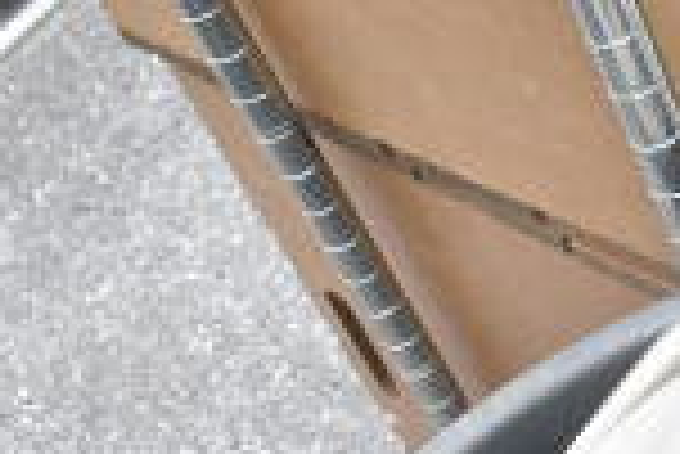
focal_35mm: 109
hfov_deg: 17.7
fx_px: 2061
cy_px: 879
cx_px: 847
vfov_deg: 11.5
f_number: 10
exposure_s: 1/400
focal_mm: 18
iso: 1600
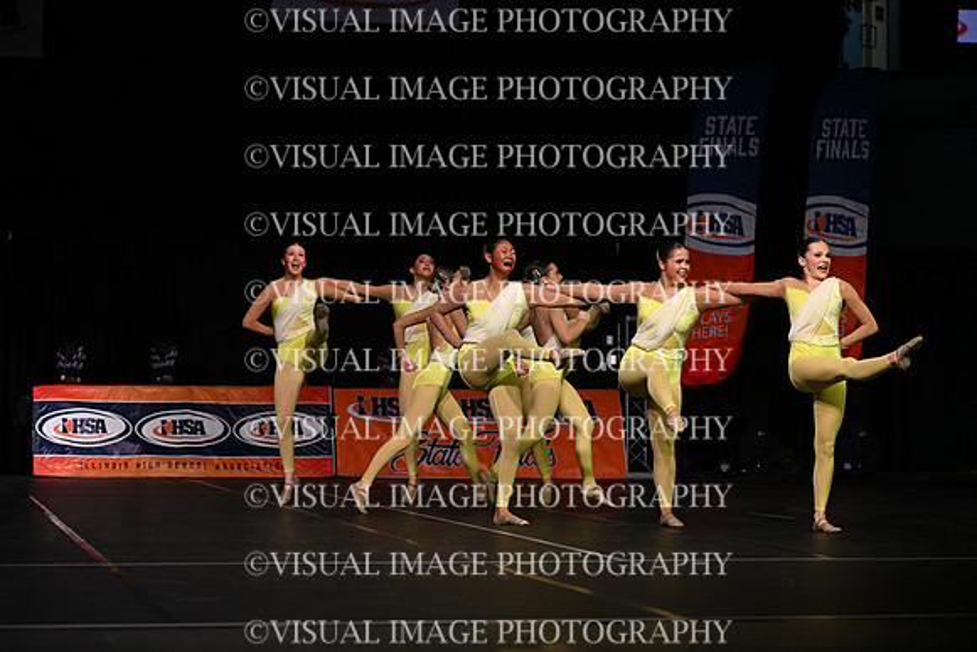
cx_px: 488
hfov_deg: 22.4
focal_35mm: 91
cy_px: 326
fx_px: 2470
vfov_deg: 15.0
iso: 8000
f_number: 4
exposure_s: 1/1000
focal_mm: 91
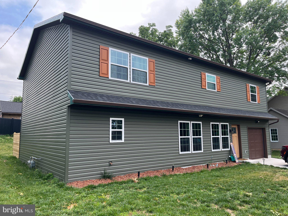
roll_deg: +1.1
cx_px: 144
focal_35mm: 26
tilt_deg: +6.6
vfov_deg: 53.1
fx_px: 216
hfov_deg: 67.3
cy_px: 108
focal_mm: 5.1
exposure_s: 1/751
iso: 50
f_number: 1.6
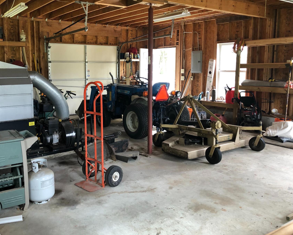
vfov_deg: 44.5
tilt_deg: -6.5
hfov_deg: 53.9
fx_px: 286
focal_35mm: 33
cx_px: 120
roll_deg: +0.0
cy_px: 105
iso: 50
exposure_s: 1/15
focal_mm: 3.99
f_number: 1.8
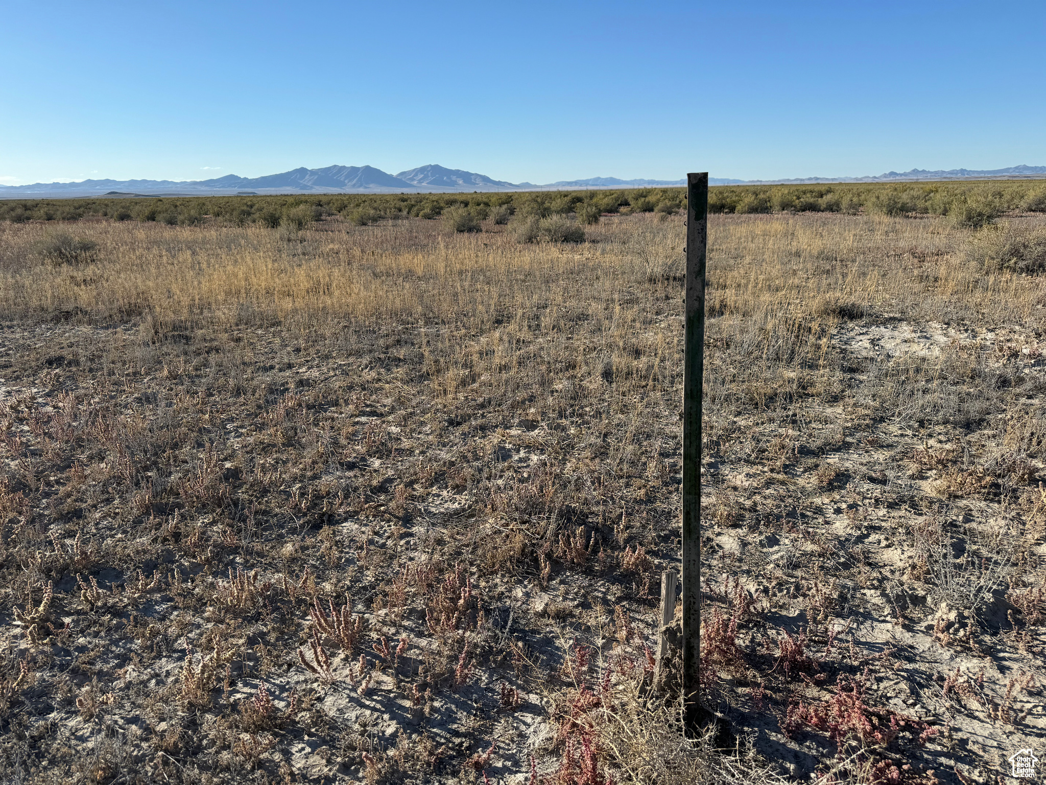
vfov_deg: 56.8
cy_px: 392
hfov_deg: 71.6
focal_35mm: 24
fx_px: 725
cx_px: 523
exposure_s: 1/4310
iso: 80
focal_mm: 6.76
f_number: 1.78
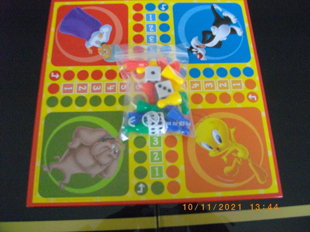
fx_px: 287
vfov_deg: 44.2
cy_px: 116
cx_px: 155
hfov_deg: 56.8
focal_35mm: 32
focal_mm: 5.7
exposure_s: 1/50
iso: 716
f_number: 2.9
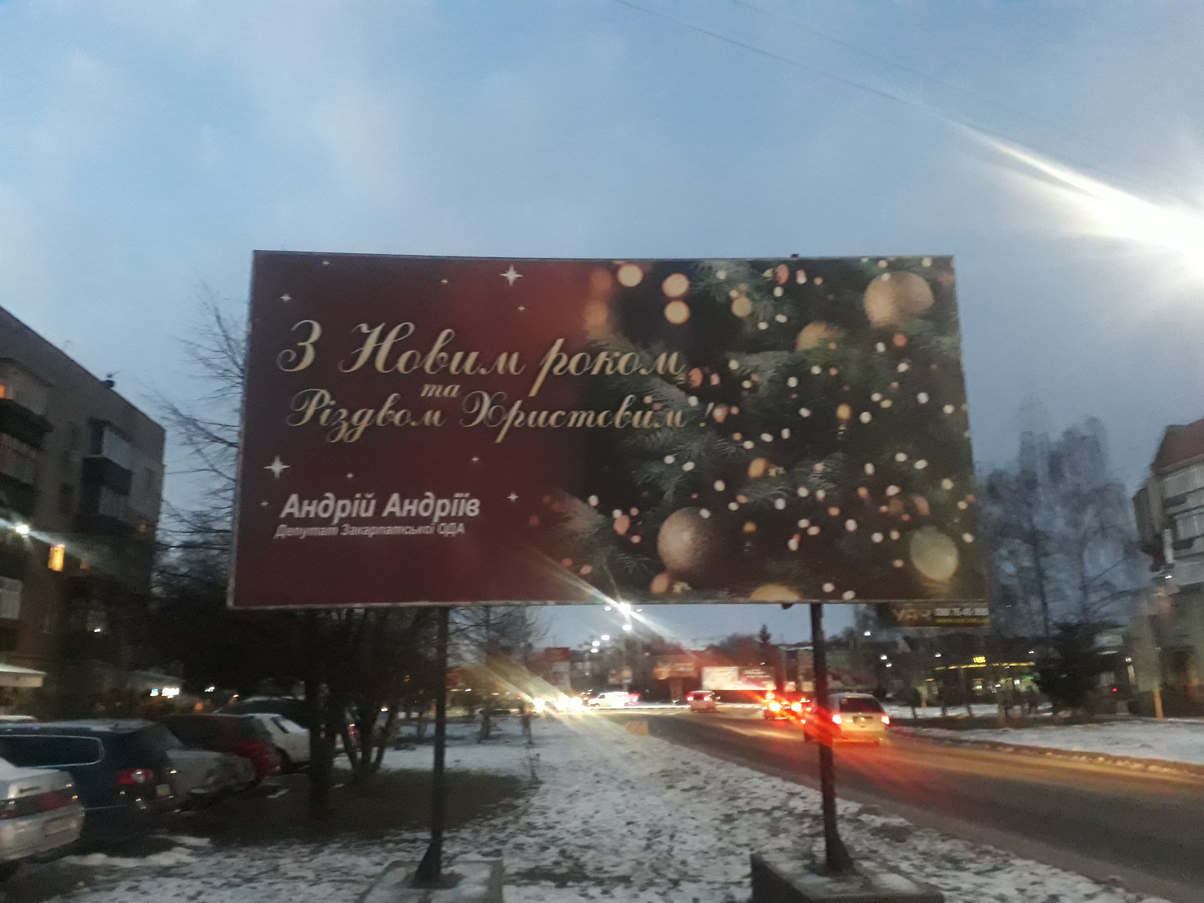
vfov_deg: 51.4
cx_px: 602
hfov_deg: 65.3
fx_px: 939
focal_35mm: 27
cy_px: 452
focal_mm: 3.6
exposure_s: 1/10
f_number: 1.9
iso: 800
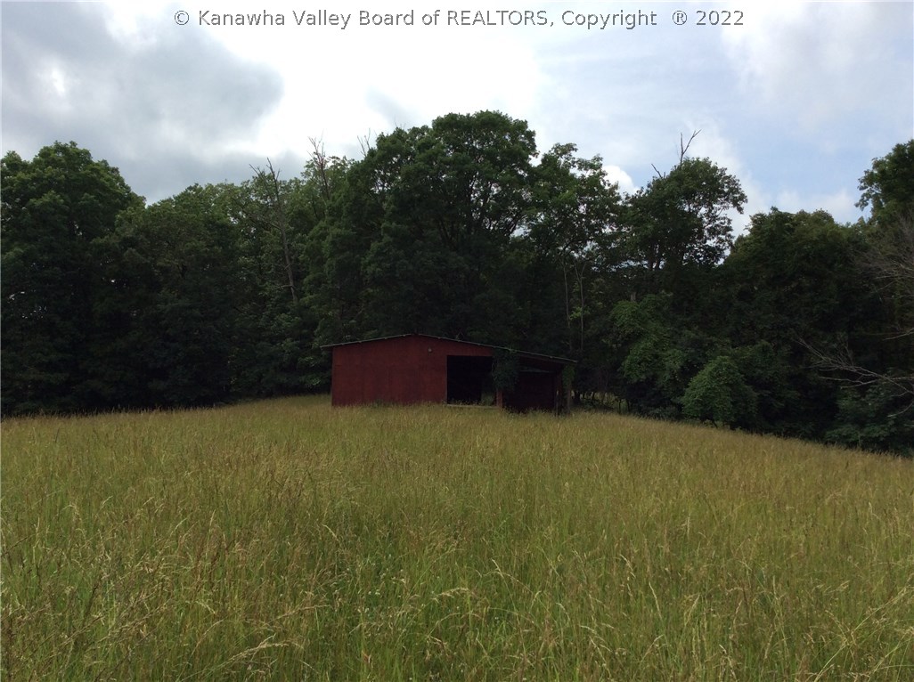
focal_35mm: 32
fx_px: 844
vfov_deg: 44.0
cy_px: 341
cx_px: 457
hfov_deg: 56.9
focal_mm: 3.3
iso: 32
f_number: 2.4
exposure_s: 1/1845
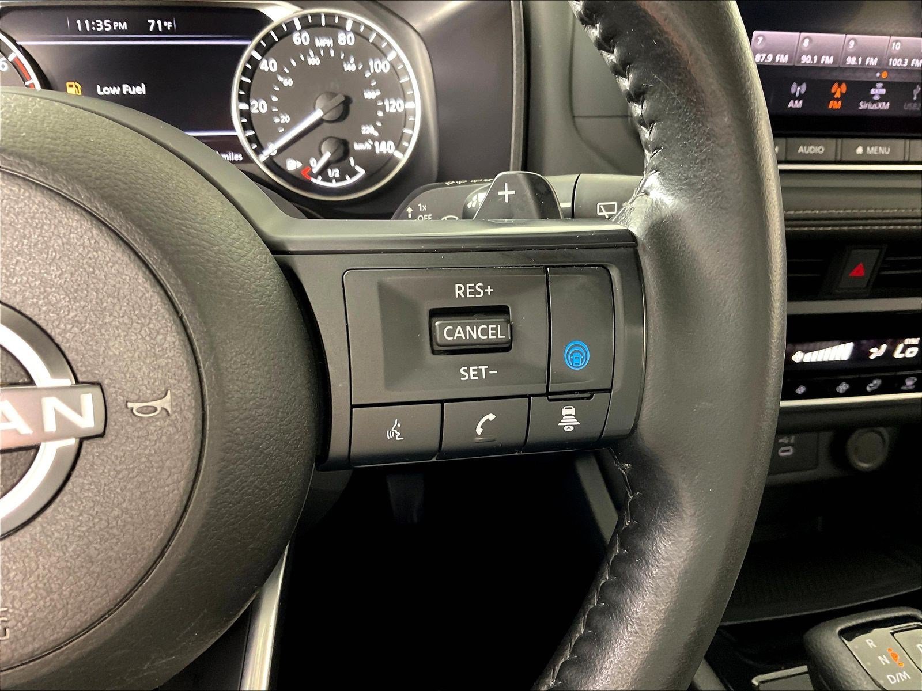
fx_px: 772
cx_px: 461
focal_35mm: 29
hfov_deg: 61.7
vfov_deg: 48.2
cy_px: 346
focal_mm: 3
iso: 250
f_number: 1.8
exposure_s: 1/30
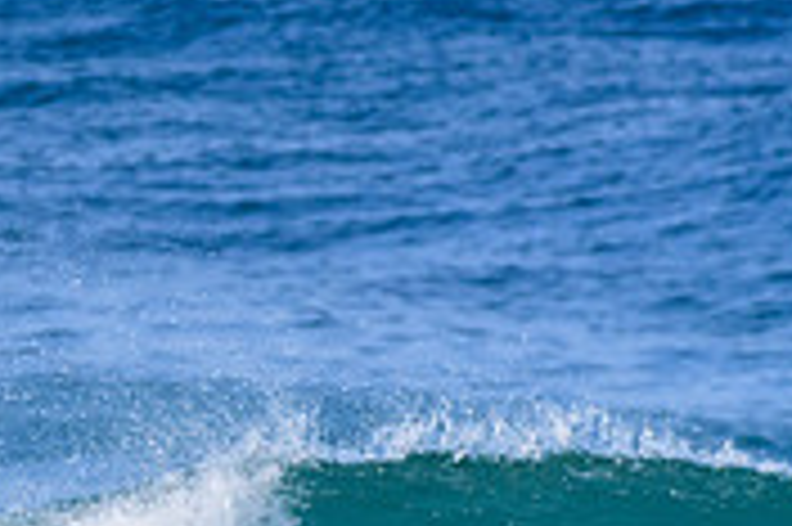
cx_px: 180
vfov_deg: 0.6
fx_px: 54464
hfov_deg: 0.8
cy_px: 659
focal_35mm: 2478
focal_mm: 500
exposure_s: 1/2000
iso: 400
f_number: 5.6
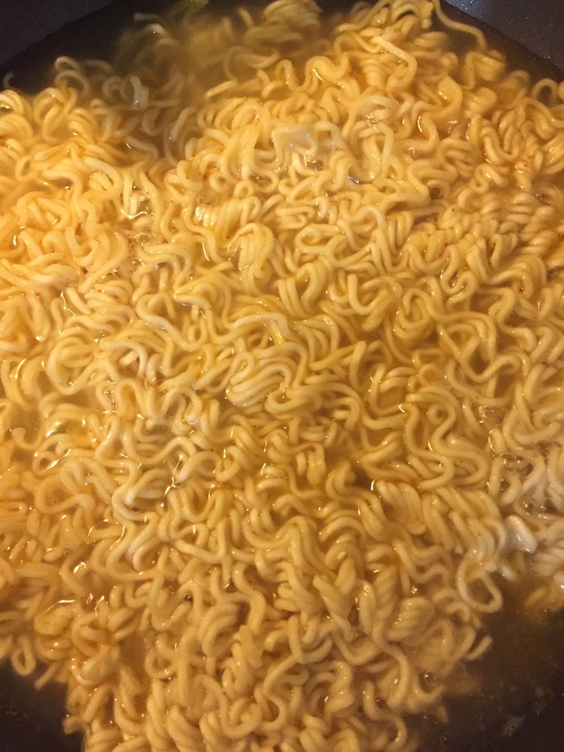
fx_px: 630
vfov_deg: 61.7
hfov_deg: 48.2
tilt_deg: -76.3
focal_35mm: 29
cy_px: 376
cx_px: 282
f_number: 2.2
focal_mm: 4.15
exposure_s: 1/25
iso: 250
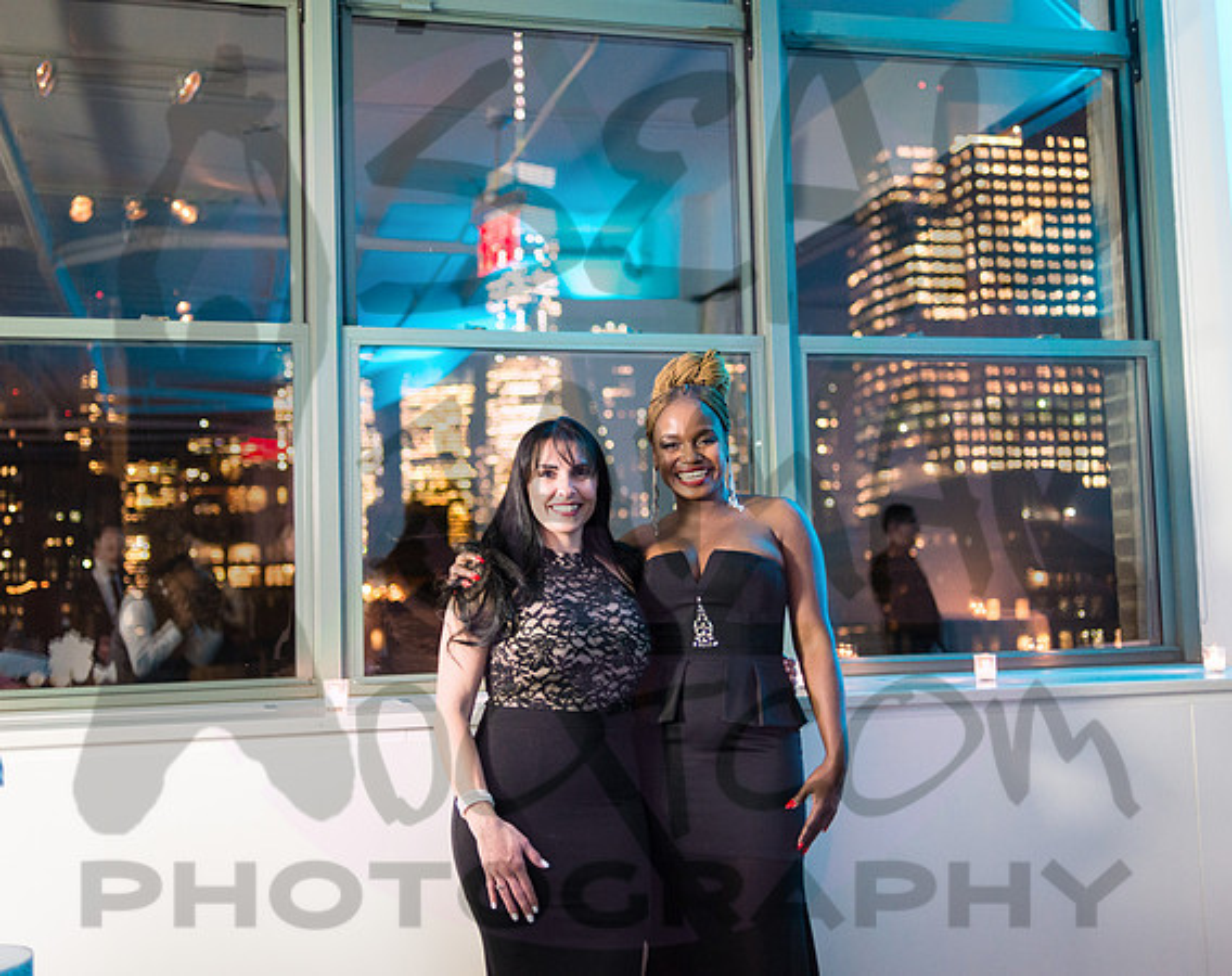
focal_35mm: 39
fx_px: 1422
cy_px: 488
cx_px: 591
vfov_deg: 37.9
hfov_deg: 46.8
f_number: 2.2
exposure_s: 1/80
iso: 2500
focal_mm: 35
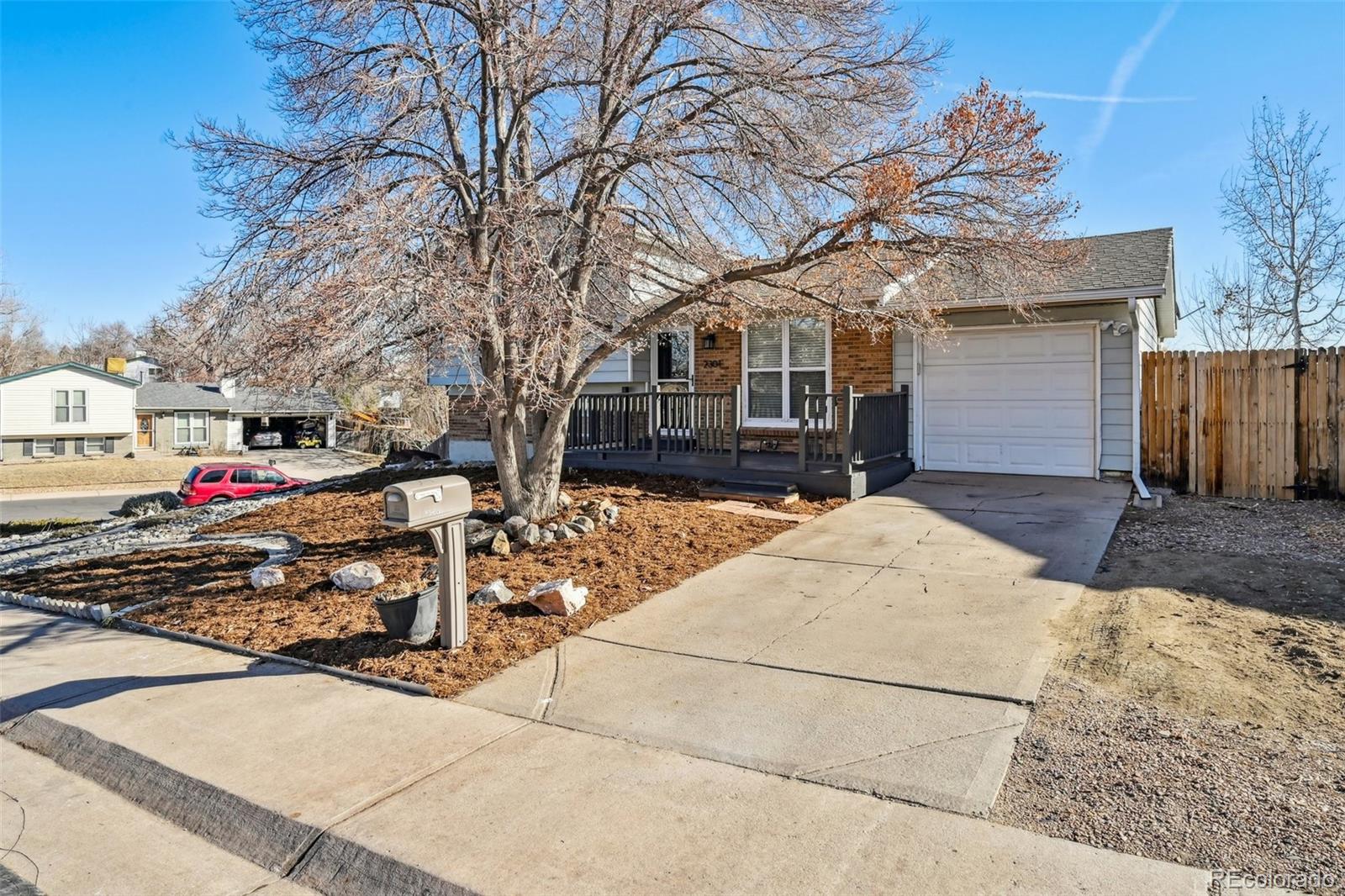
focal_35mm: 20
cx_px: 672
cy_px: 448
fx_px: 747
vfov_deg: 61.9
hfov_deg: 84.0
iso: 400
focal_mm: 20
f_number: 10
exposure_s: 1/400
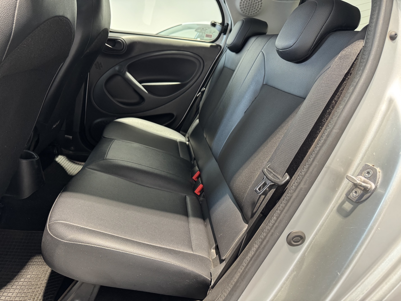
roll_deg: -8.5
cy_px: 150
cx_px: 200
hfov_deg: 71.6
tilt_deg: -19.5
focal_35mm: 24
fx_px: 278
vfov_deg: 56.8
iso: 320
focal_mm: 6.76
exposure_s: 1/50
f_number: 1.78
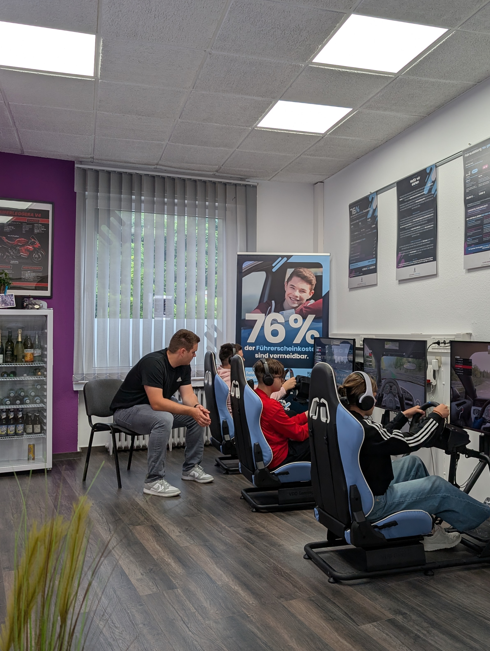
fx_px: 584
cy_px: 310
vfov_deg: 58.3
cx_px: 273
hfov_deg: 45.5
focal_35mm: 31
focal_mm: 6.9
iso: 17
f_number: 1.68
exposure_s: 1/50.2
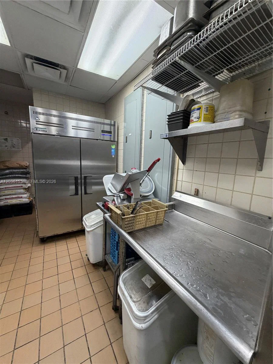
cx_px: 136
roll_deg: -2.0
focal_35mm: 14
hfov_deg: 85.7
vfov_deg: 102.1
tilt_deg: -8.7
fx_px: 147
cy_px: 182
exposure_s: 1/60
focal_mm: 2.22
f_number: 2.2
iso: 200
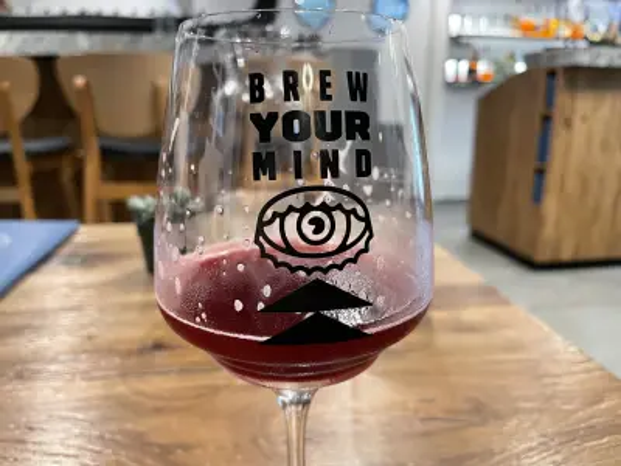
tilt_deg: -15.3
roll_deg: -0.4
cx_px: 310
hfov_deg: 67.3
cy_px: 233
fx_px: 466
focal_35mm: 26
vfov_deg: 53.1
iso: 250
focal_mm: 4.2
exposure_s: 1/50
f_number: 1.6
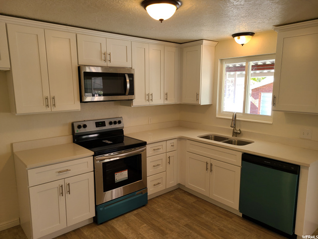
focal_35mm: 26
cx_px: 159
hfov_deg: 67.3
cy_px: 120
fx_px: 239
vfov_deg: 53.1
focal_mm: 5.4
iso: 40
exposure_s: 1/125
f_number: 1.8
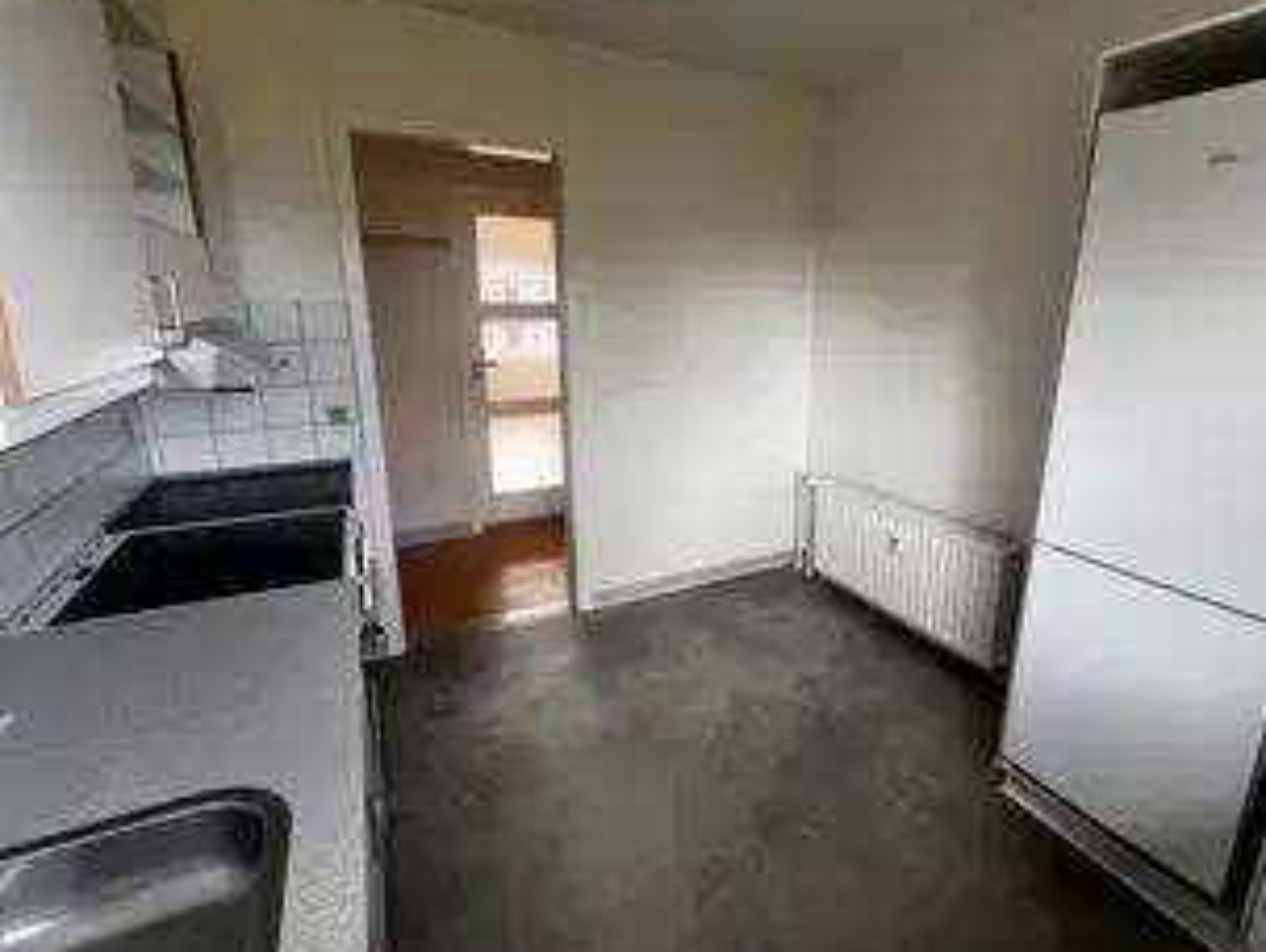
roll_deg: -1.1
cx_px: 712
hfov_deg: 93.9
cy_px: 455
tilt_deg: -13.3
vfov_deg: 78.2
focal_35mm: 16
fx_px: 586
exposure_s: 1/99
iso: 64
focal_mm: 1.57
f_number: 1.8
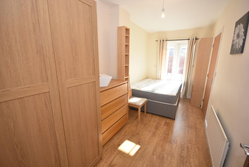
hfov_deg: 100.4
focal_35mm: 15
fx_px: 104
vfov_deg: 77.4
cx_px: 124
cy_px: 84
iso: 200
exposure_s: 1/80
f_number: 4.5
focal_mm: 10
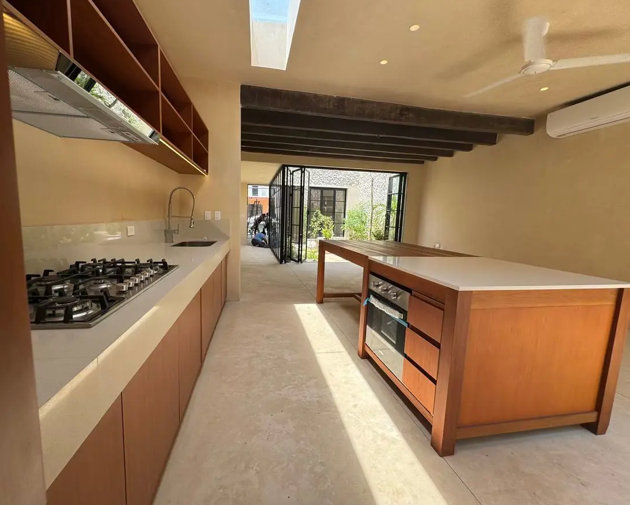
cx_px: 297
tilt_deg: -6.9
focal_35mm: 15
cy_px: 252
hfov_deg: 96.7
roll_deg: -1.4
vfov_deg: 84.1
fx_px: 280
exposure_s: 1/375
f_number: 2.2
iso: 40
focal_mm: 2.22
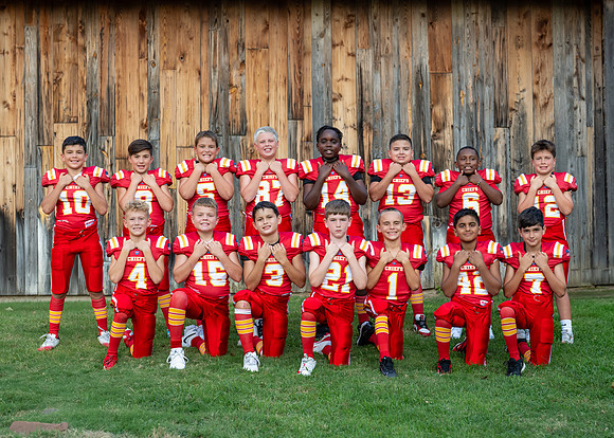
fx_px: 1121
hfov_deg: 30.6
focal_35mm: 64
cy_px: 234
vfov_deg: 22.1
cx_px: 323
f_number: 3.2
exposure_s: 1/640
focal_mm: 50
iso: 320
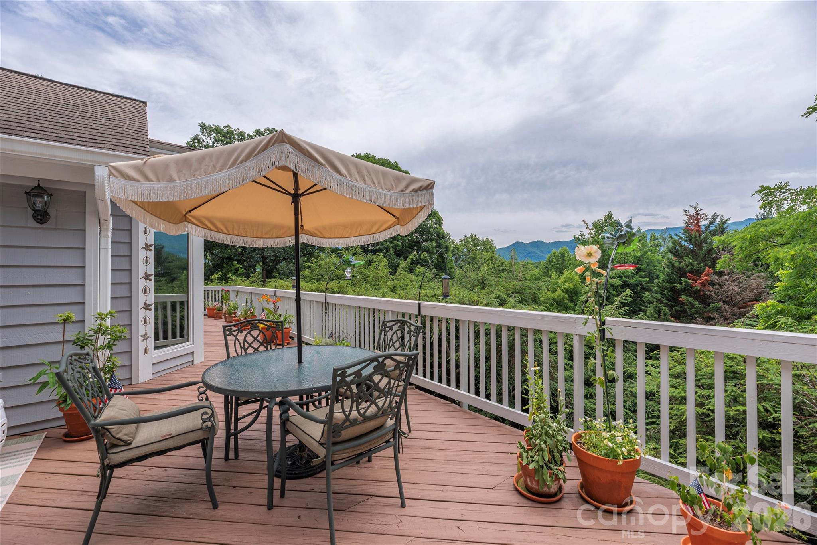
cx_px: 408
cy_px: 272
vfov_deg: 81.2
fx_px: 318
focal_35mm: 14
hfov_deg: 104.2
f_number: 8
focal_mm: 14
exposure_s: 1/2000
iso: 320
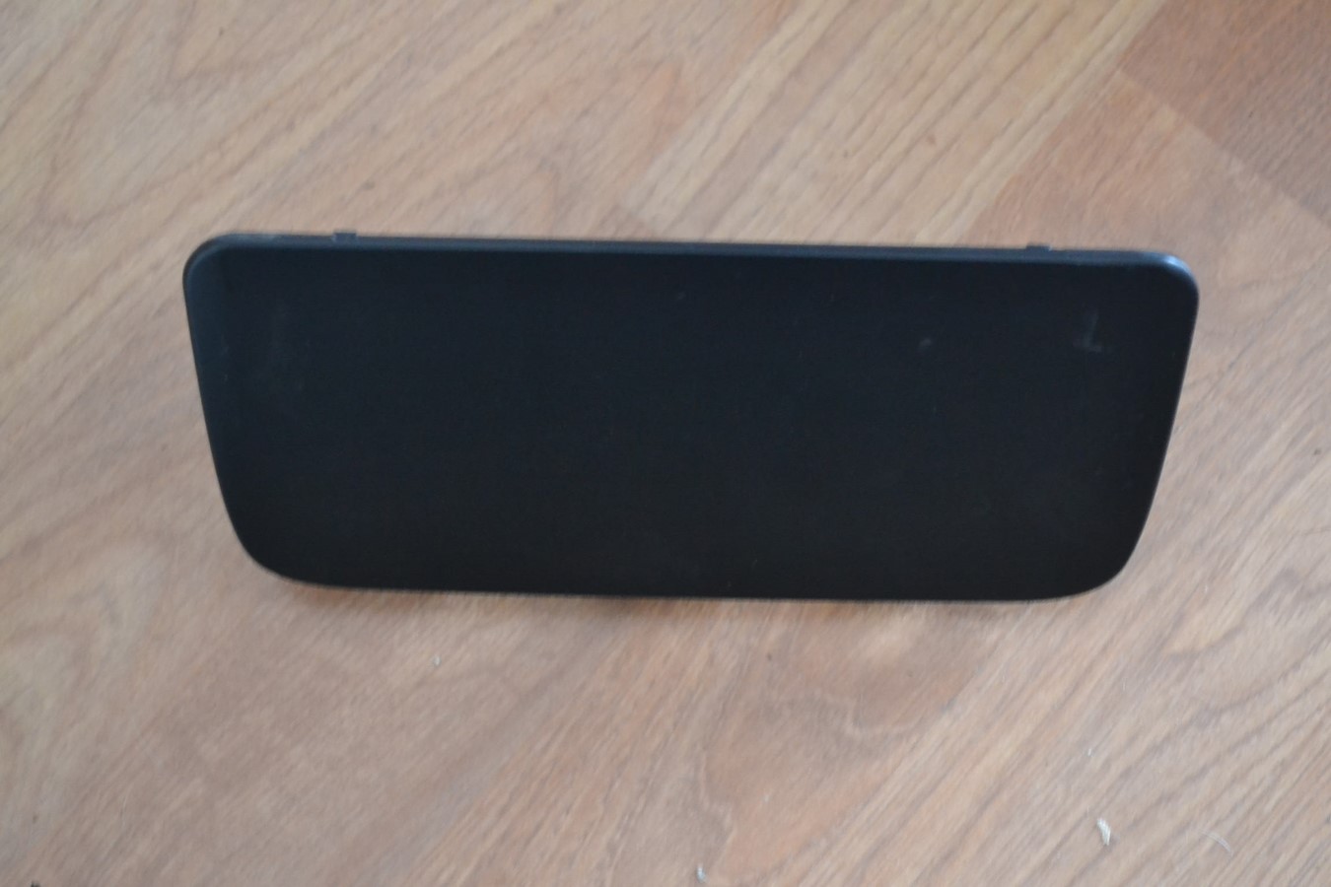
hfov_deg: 29.9
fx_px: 2495
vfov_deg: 20.2
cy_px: 444
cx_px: 666
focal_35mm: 68
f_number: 5.3
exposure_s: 1/8
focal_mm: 45
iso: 3200
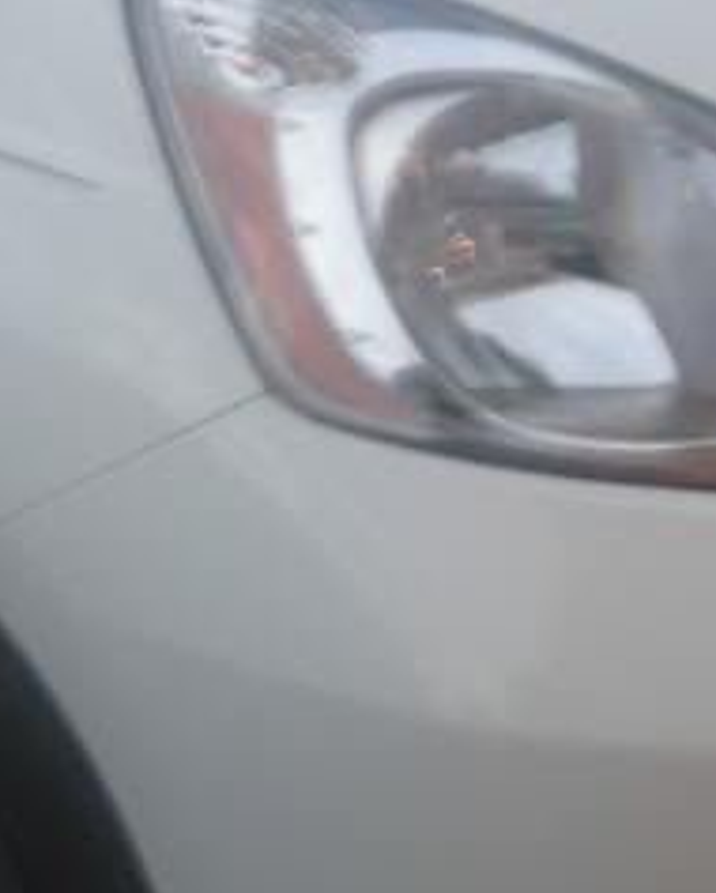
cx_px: 53
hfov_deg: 9.6
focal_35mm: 160
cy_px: 177
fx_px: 4233
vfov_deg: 12.0
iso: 50
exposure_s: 1/6.9
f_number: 3.2
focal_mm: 6.3
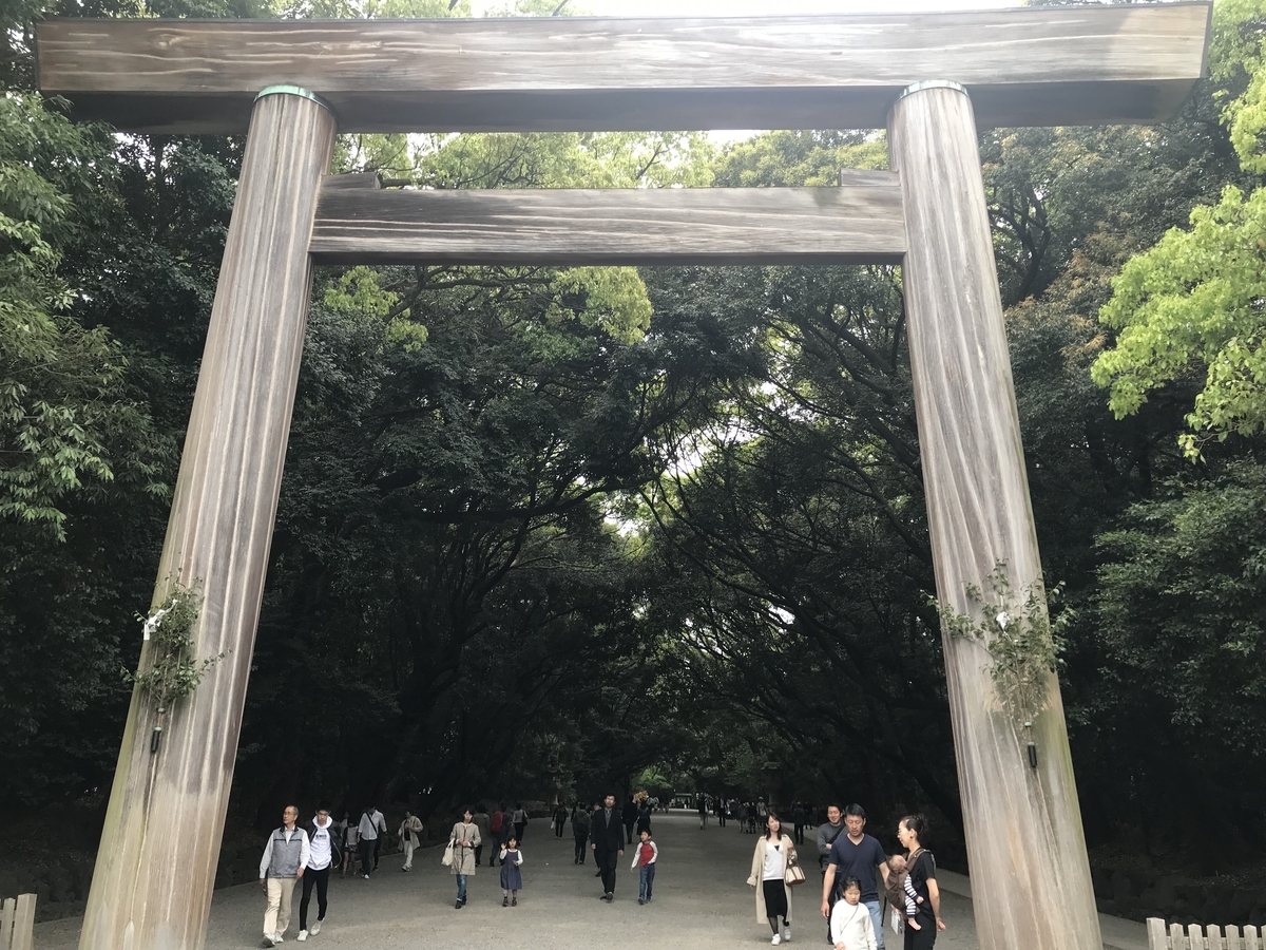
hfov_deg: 63.4
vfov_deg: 49.7
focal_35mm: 28
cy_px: 475
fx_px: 1024
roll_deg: +0.3
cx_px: 633
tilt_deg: +21.5
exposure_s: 1/120
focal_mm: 3.99
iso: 25
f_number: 1.8
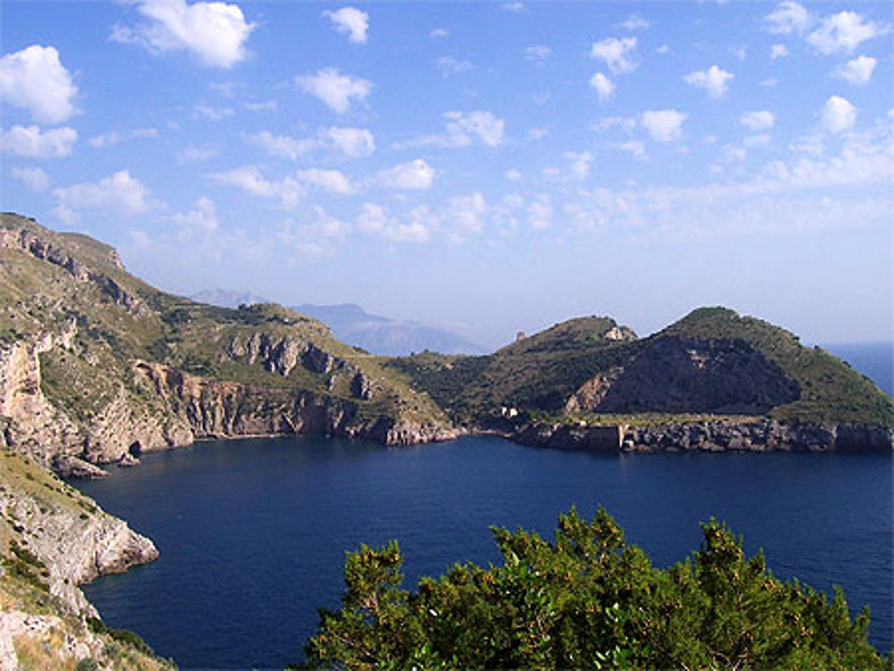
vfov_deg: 38.7
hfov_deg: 50.1
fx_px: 956
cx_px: 447
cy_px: 336
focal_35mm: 37
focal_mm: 5.6
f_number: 5.6
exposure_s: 1/500
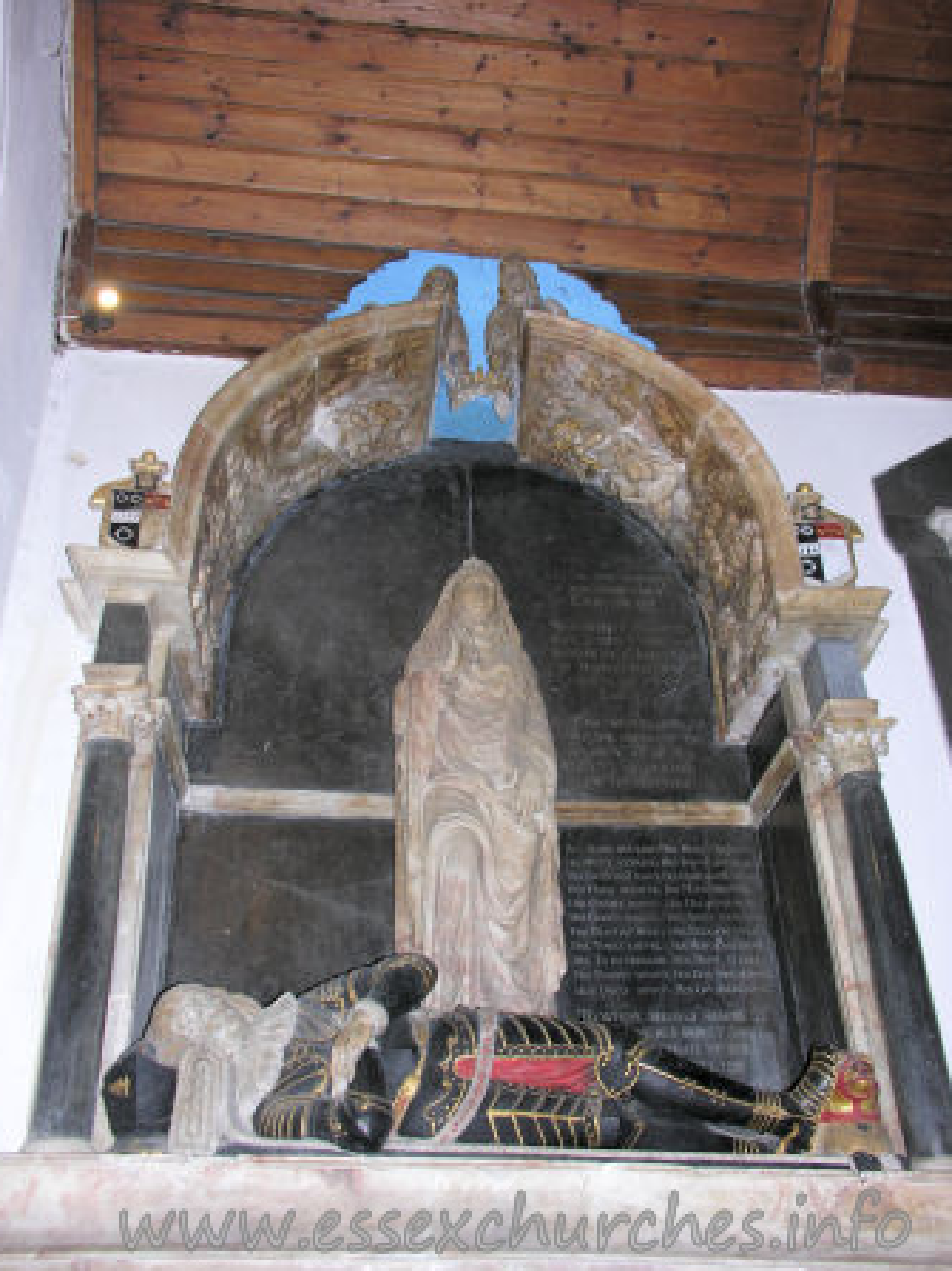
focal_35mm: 36
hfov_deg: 39.6
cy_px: 645
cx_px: 470
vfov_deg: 51.4
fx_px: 1321
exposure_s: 1/60.1
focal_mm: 8.9
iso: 107
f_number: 2.8
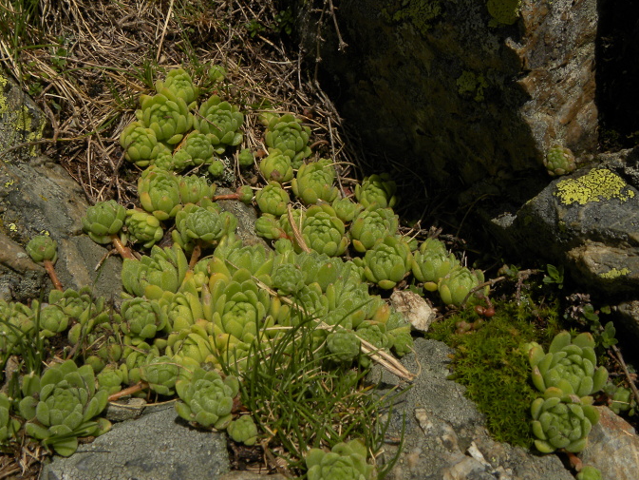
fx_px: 812
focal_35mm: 44
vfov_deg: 32.9
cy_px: 228
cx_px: 297
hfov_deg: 42.9
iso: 64
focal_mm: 6.6
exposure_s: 1/640
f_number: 7.1
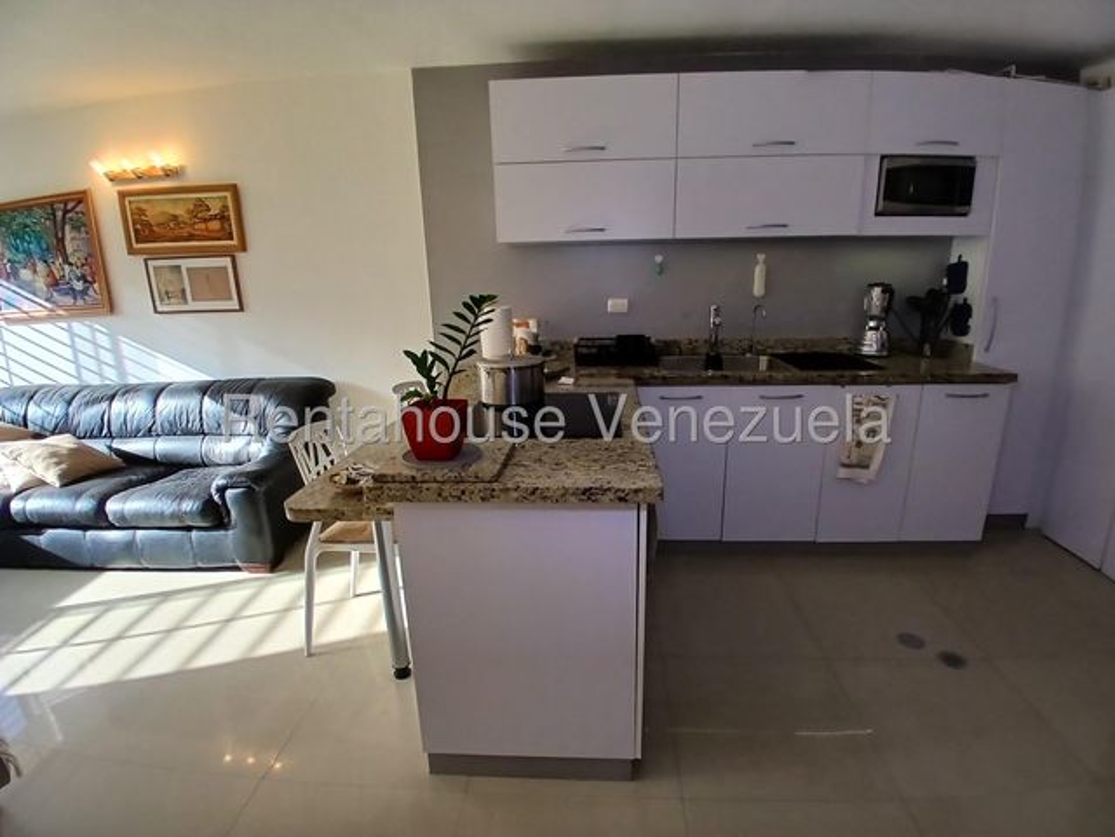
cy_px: 418
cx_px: 558
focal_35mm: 17
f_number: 2.2
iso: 50
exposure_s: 1/60
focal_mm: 1.4
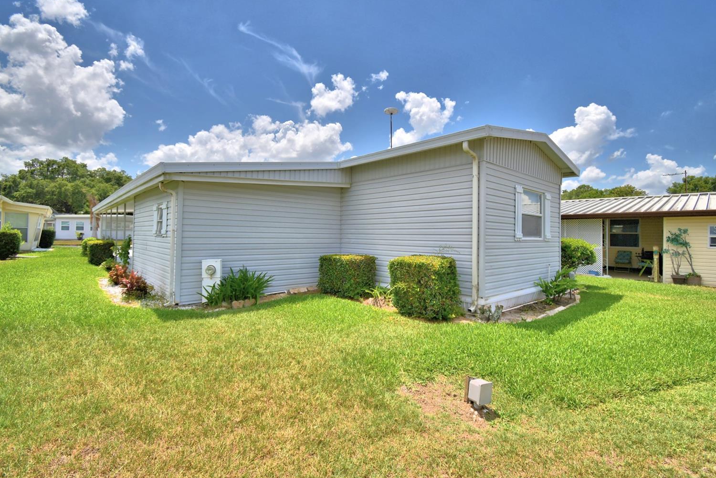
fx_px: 318
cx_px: 374
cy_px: 229
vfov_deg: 73.7
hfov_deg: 96.7
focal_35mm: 16
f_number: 4.5
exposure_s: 1/1600
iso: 100
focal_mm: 10
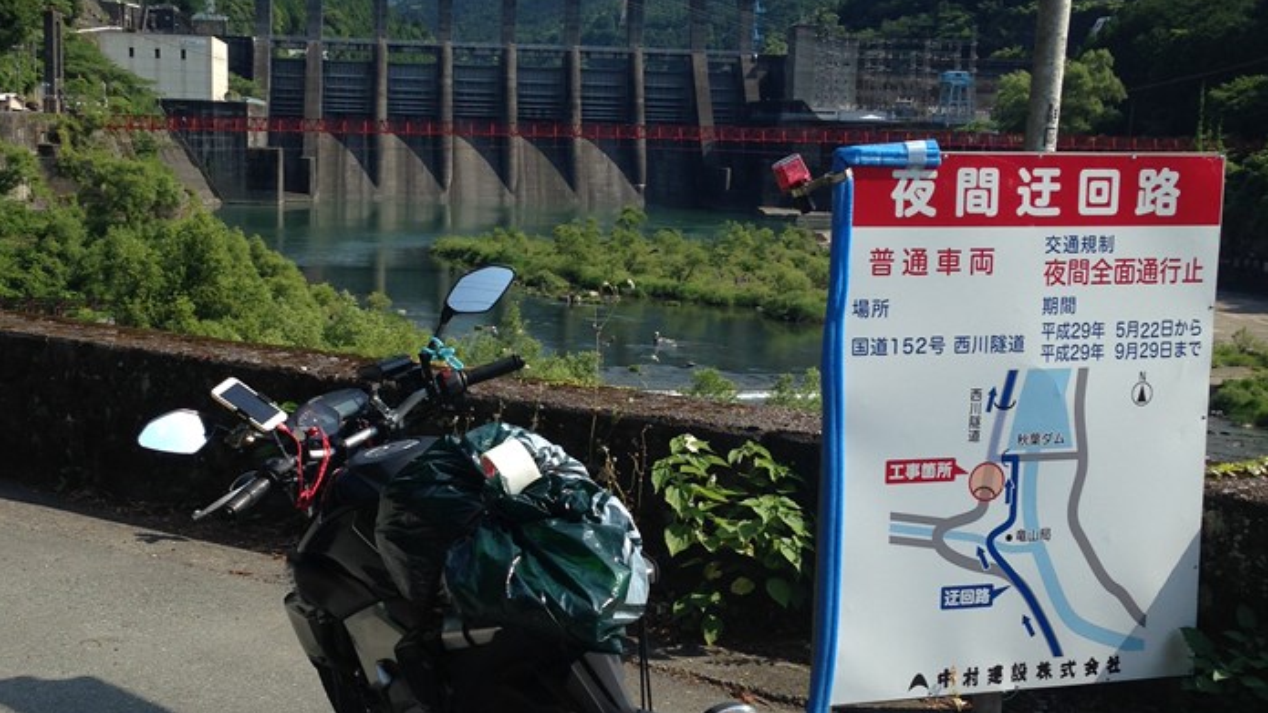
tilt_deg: -8.3
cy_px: 394
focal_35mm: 53
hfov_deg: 39.1
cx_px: 582
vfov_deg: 22.6
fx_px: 1782
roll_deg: -2.2
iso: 50
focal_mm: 4.12
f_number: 2.4
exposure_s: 1/1323
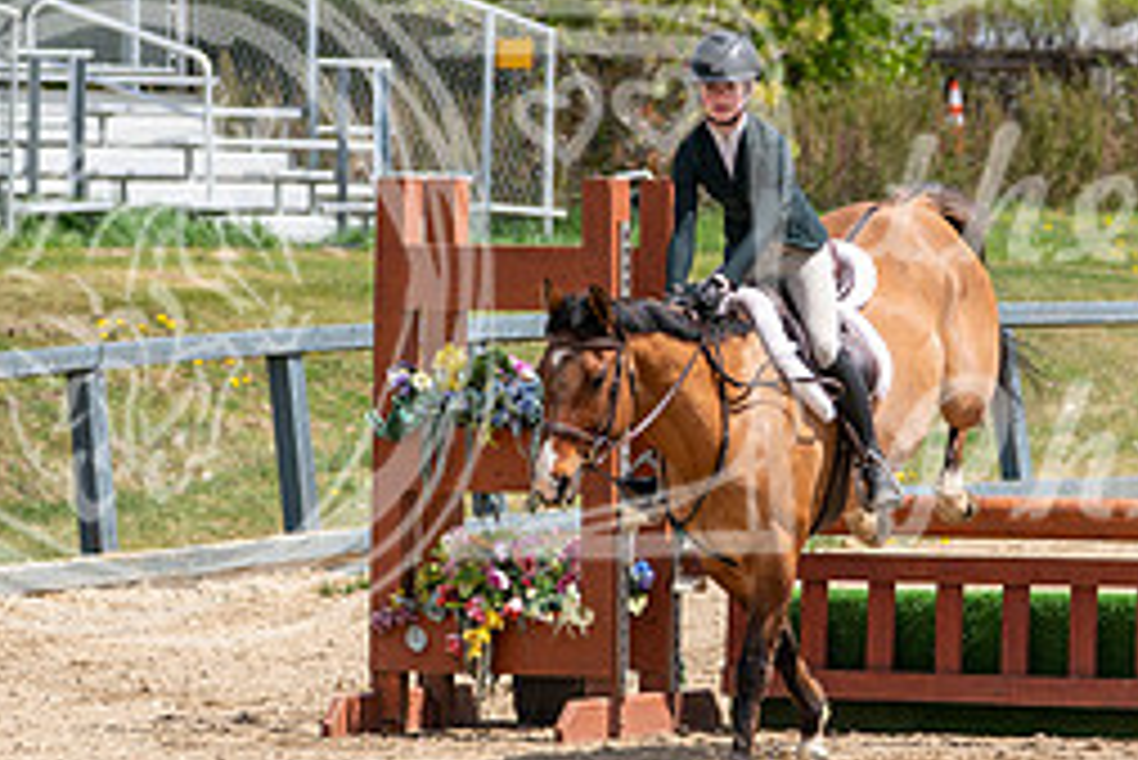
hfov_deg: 5.3
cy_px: 214
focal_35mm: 388
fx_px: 12272
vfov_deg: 3.5
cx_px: 787
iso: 100
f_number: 5.6
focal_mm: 169
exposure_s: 1/500
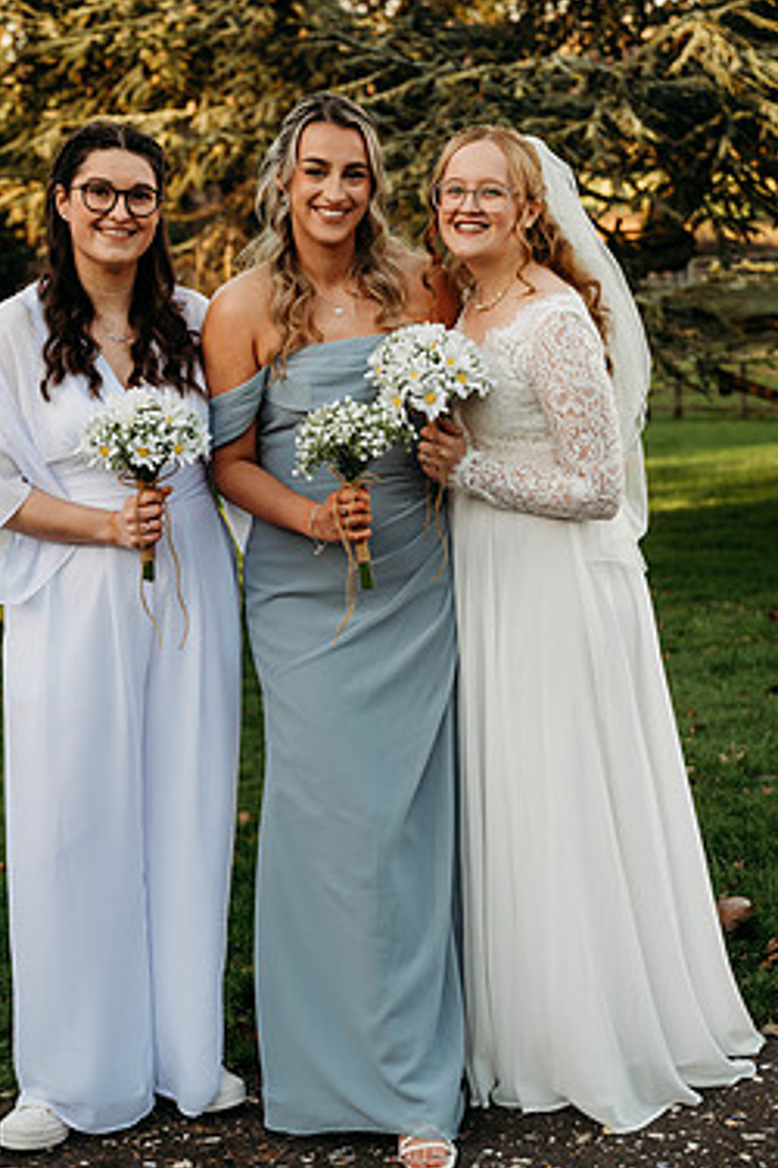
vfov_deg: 28.1
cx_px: 319
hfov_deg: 18.9
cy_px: 632
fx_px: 2334
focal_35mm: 72
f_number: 4
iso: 100
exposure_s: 1/320
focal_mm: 60
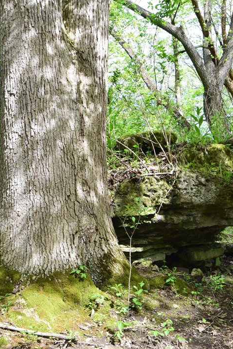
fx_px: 534
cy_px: 176
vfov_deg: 36.3
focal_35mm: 55
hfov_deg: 24.5
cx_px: 84
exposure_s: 1/100
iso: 400
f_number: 9
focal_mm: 24
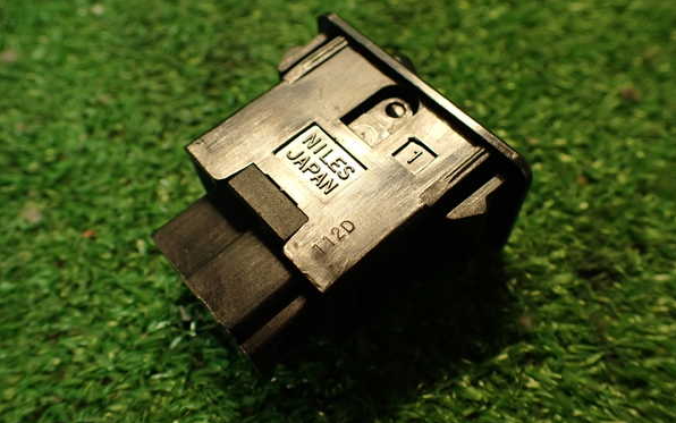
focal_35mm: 32
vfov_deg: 39.5
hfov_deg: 59.6
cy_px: 200
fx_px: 590
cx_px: 339
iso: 200
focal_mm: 5.4
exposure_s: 1/30
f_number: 2.3
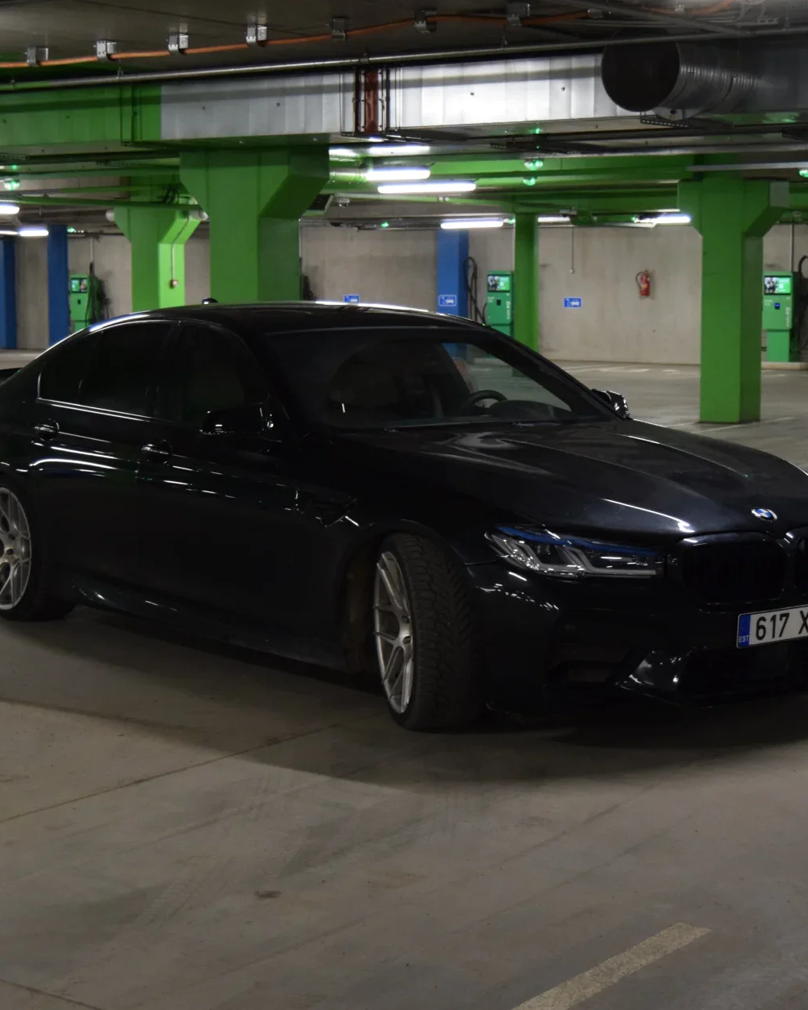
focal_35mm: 68
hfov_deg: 22.5
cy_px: 506
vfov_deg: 27.9
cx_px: 415
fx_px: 2032
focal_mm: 32
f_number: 4.5
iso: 1800
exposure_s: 1/60
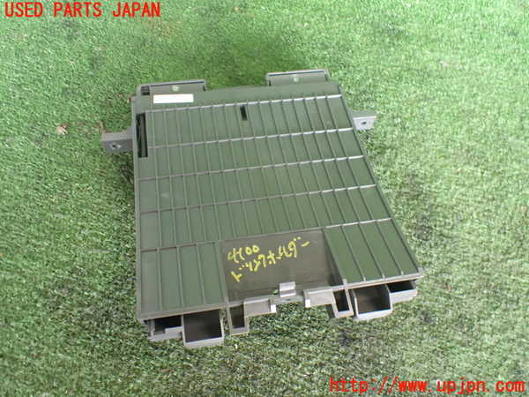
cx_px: 264
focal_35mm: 30
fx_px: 458
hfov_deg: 60.0
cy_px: 198
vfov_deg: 46.8
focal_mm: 5.4
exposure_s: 1/100
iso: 800
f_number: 2.3
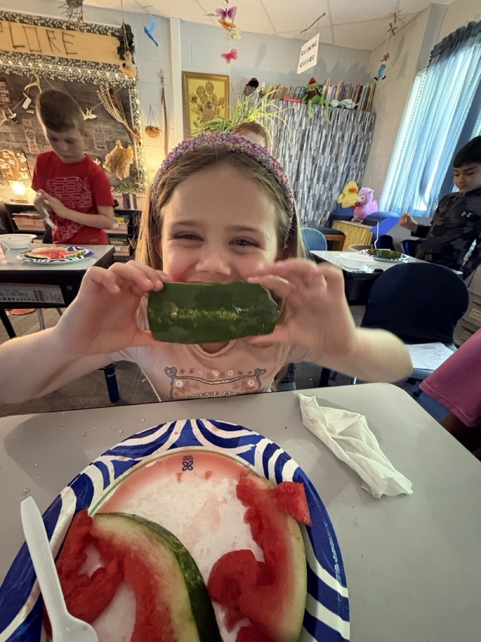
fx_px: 259
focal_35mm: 14
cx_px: 240
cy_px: 321
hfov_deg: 85.7
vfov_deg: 102.1
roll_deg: -3.2
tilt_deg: -25.6
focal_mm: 2.22
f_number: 2.2
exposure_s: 1/24
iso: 1600
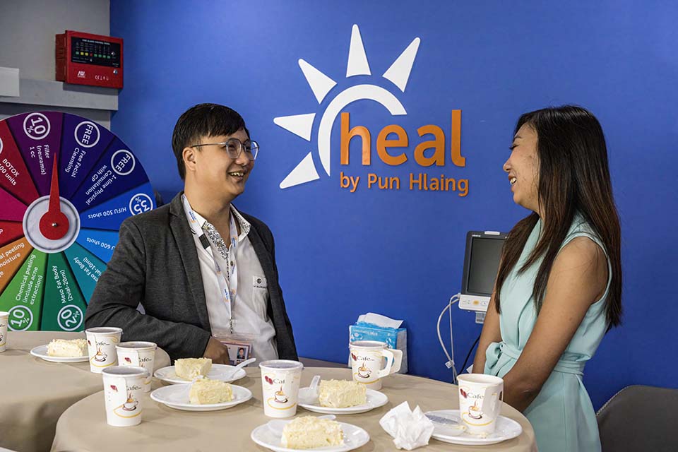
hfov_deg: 39.6
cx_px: 339
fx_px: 942
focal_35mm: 50
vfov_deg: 27.0
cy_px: 226
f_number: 8
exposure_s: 1/250
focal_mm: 50
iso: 7200
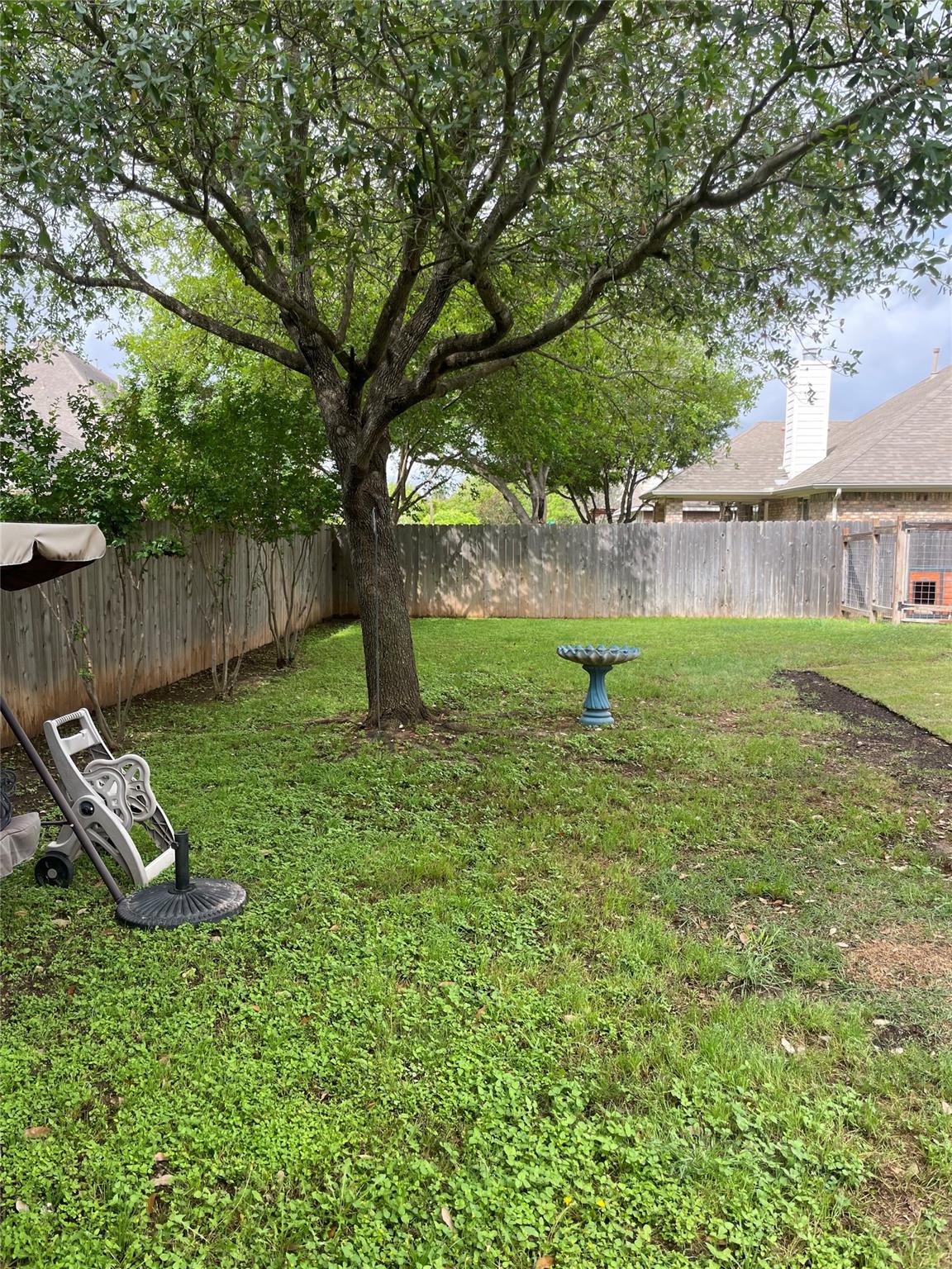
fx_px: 953
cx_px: 476
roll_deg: -0.5
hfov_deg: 53.1
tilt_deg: -5.9
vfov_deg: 67.3
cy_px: 634
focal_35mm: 26
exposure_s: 1/678
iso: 32
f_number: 1.6
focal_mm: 4.2
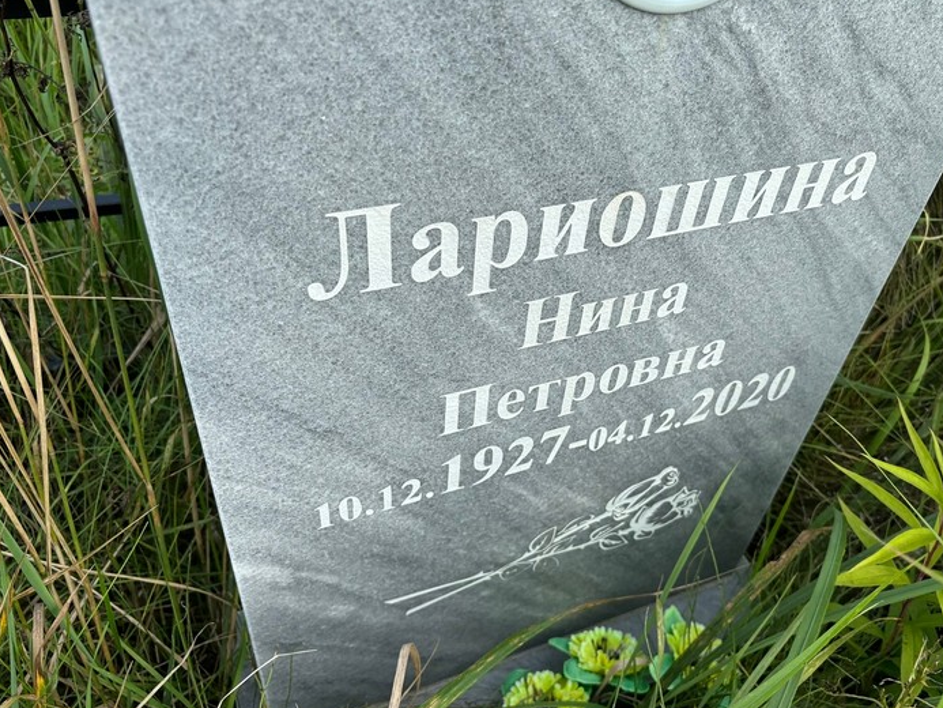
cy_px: 350
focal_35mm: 30
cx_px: 542
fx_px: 817
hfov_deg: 59.7
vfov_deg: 46.8
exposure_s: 1/1344
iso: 50
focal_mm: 5.96
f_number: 1.6
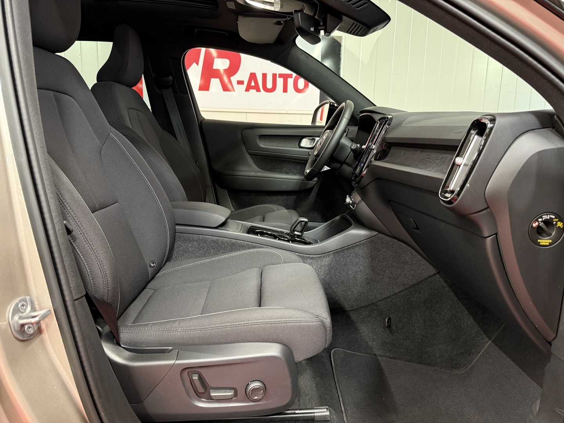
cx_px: 282
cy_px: 212
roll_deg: -1.9
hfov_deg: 71.6
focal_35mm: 24
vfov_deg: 56.8
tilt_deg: -10.7
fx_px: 391
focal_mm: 6.76
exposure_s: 1/50
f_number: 1.78
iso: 500
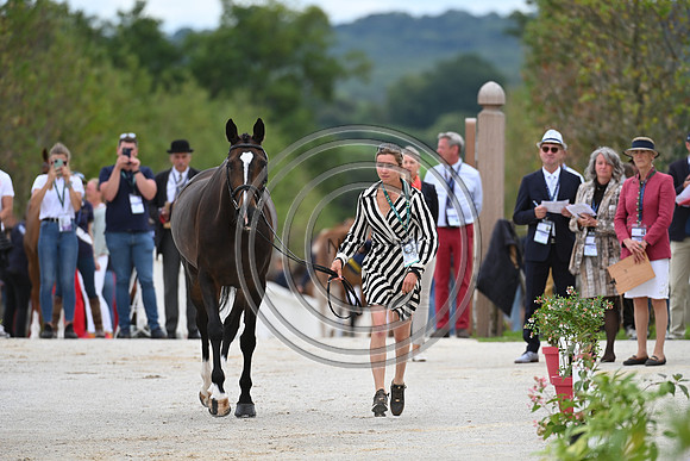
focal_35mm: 400
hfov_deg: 5.2
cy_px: 230
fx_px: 7668
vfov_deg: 3.4
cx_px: 345
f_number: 5.6
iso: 640
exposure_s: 1/1600
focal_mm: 400
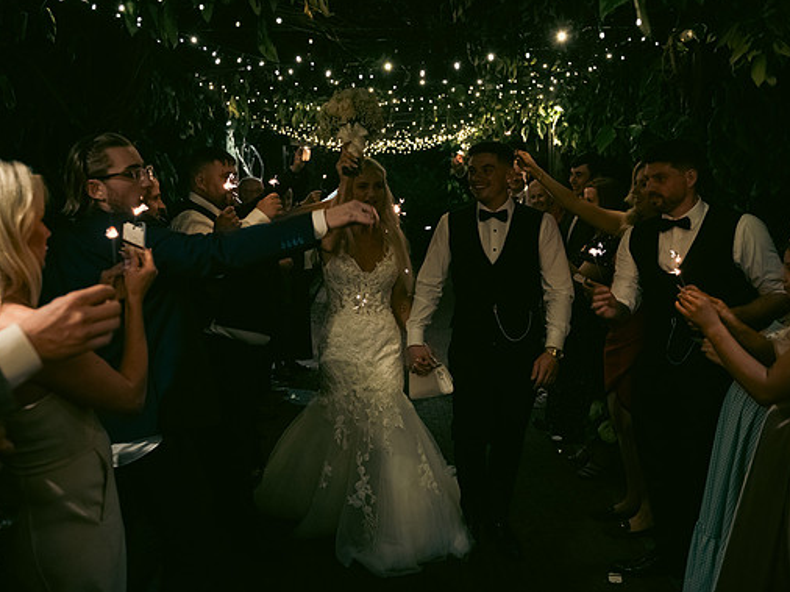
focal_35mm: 32
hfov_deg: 56.8
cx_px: 372
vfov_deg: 44.1
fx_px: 730
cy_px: 293
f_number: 3.5
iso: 2500
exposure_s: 1/160
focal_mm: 29
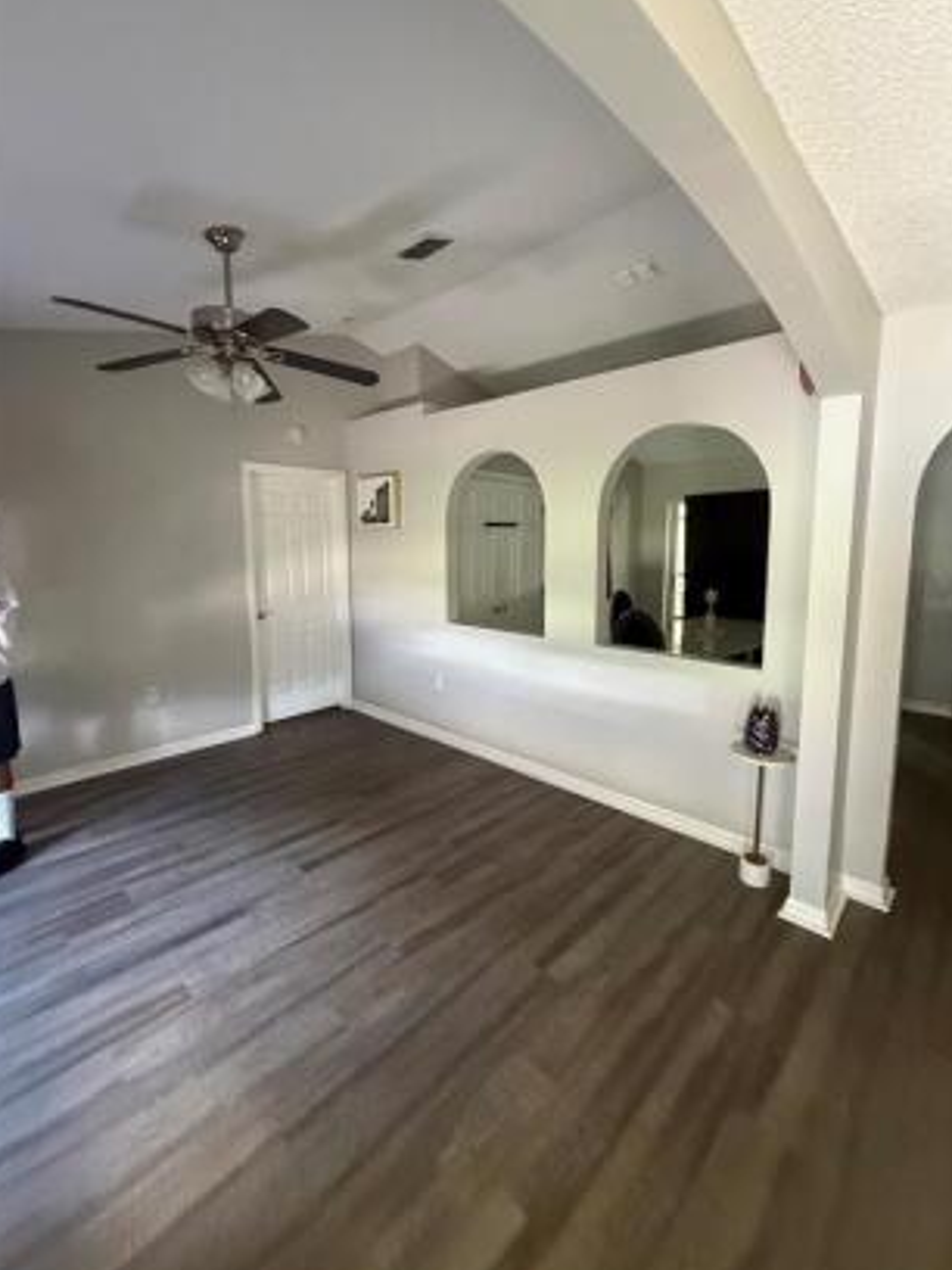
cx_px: 492
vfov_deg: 98.1
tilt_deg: -6.6
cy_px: 602
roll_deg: -0.1
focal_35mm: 15
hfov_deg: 81.7
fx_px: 550
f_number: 2.2
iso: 800
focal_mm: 2.22
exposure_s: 1/60
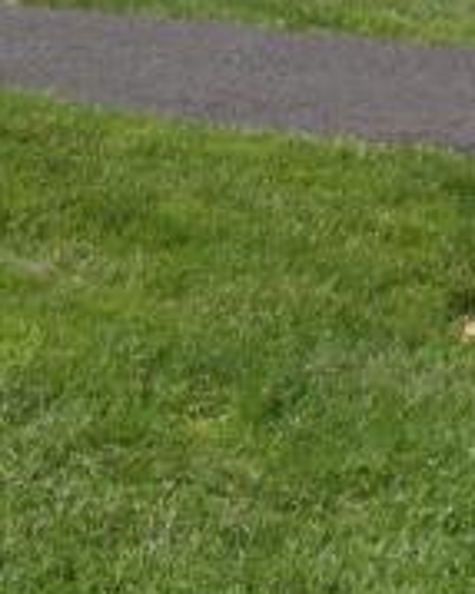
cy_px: -279
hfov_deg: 8.9
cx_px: -163
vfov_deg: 11.0
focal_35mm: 170
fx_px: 2990
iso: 50
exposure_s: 1/402
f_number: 4.8
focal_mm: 8
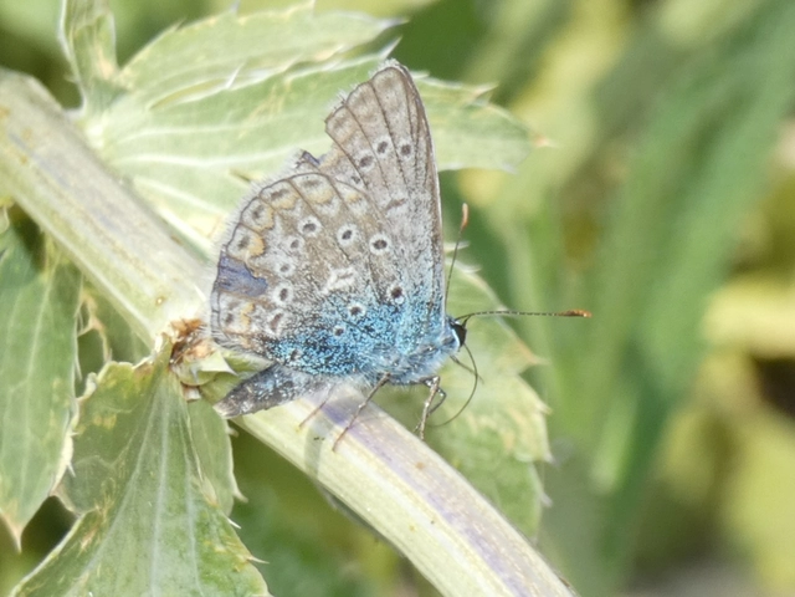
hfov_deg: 11.7
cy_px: 298
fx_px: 3881
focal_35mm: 169
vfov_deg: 8.8
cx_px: 398
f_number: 5.5
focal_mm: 30.2
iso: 80
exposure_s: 1/250
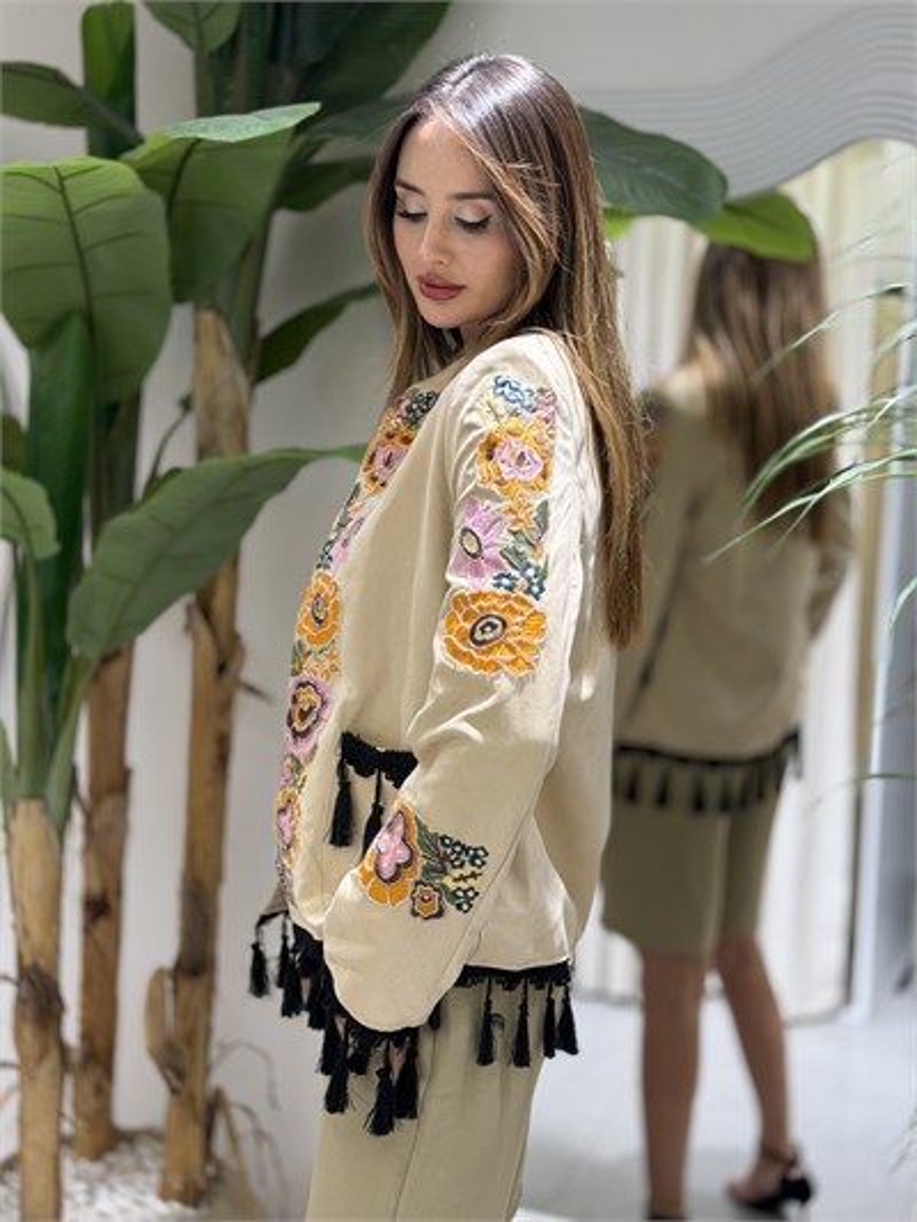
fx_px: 1695
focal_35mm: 48
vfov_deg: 39.6
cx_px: 458
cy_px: 611
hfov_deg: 30.3
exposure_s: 1/166
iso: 100
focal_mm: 6.76
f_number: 1.78
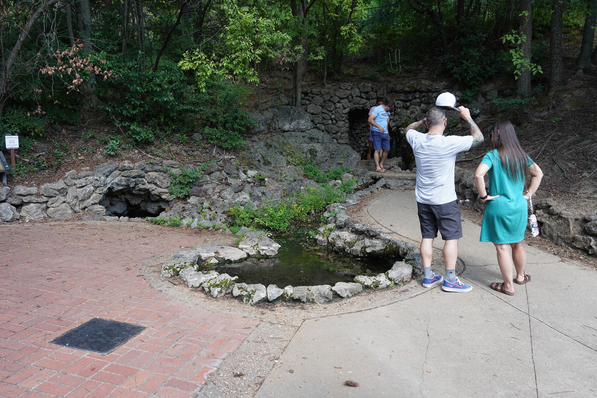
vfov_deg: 46.4
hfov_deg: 65.5
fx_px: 464
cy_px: 199
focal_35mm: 28
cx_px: 298
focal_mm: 28
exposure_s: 1/100
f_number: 7.1
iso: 320
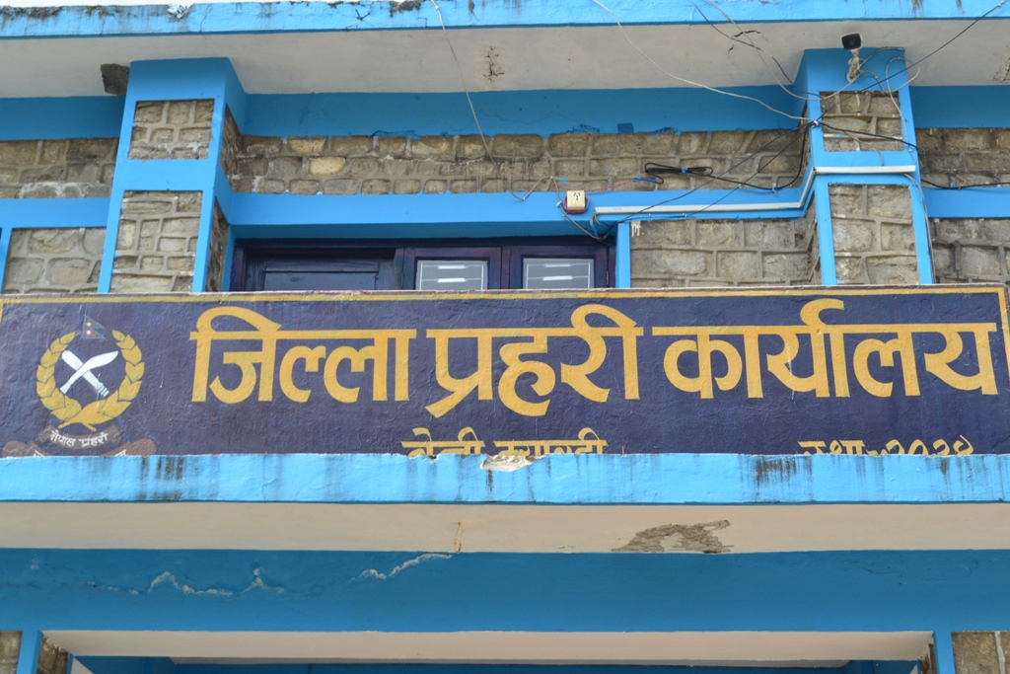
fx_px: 1473
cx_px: 505
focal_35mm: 52
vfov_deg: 25.8
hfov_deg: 37.8
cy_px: 337
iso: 400
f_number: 10
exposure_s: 1/160
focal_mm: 35
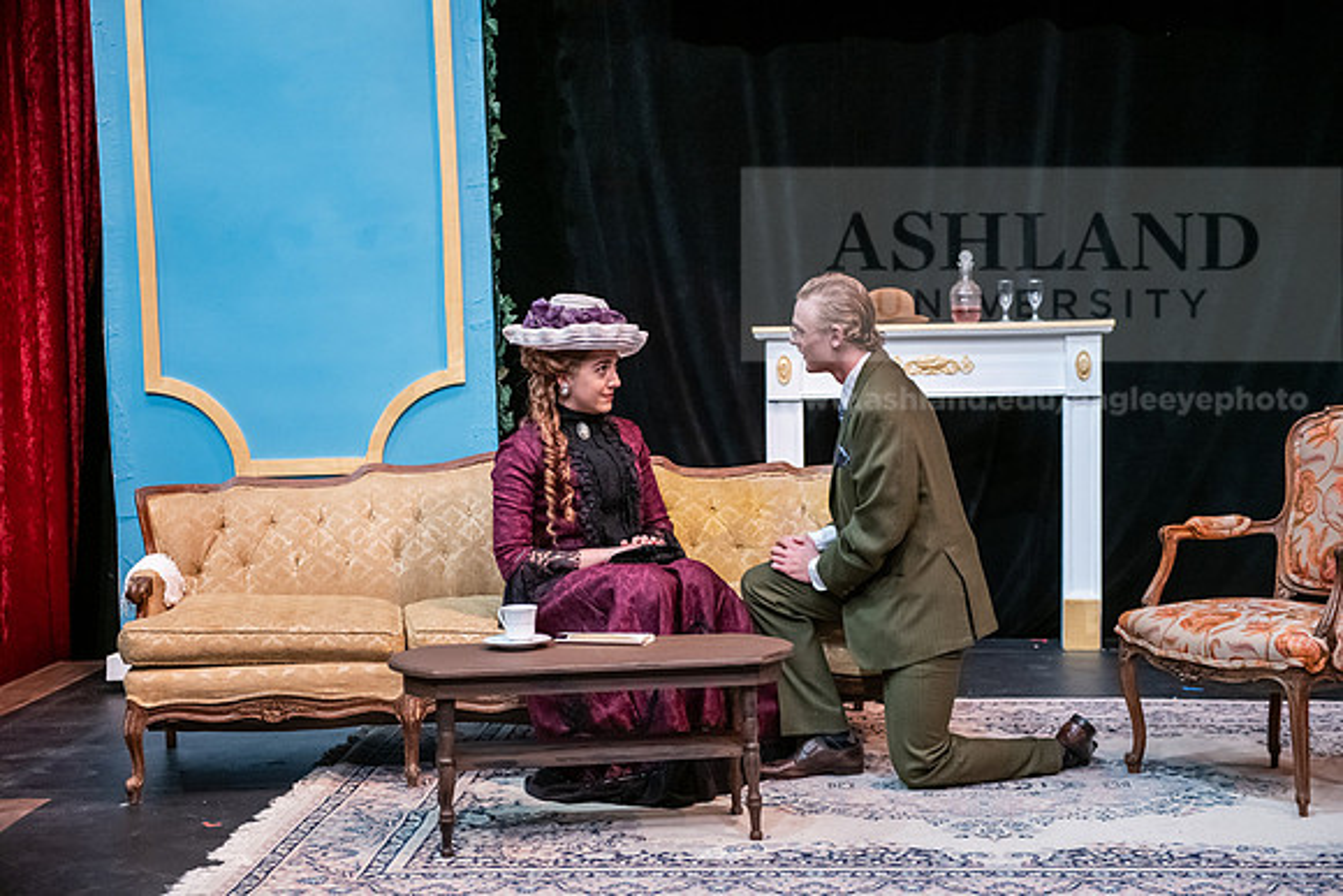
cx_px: 672
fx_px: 2239
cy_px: 448
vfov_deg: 22.6
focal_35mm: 60
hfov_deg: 33.4
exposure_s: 1/200
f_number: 3.2
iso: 3200
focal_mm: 60
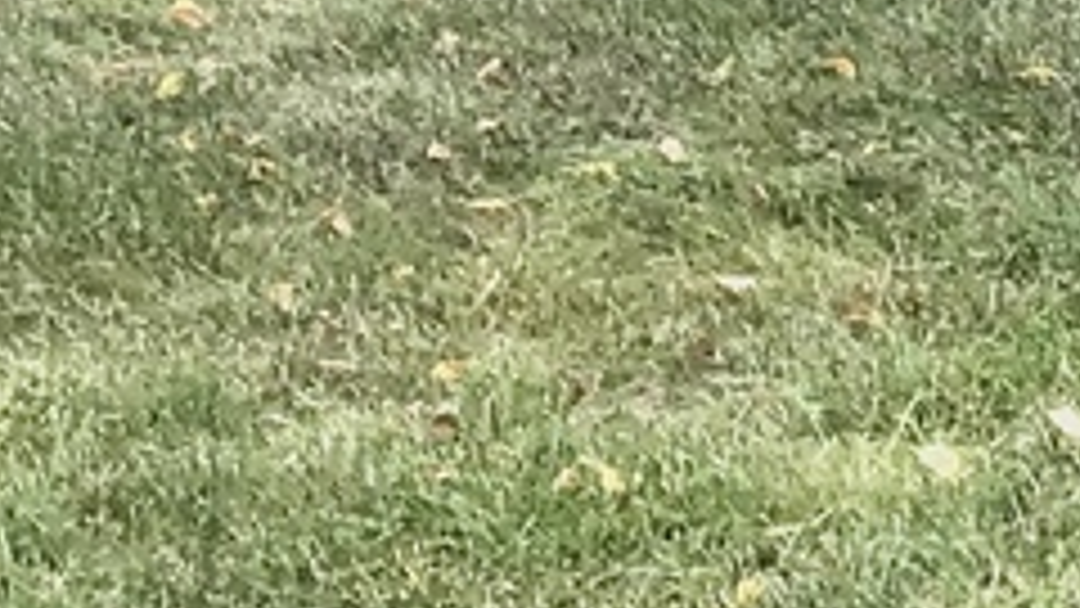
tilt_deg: -4.7
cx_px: 1485
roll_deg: -3.3
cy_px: -667
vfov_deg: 5.8
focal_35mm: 203
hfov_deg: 10.3
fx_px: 5813
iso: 25
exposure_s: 1/209
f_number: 2.4
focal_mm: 3.3
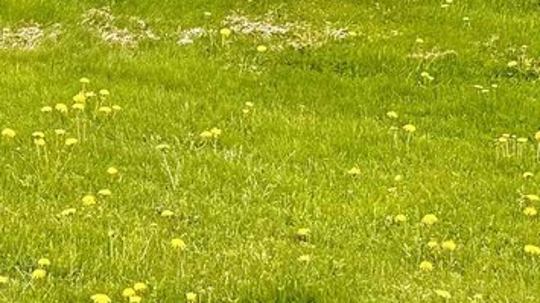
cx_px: 87
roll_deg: -0.5
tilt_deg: +1.2
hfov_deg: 18.0
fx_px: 1688
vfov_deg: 8.7
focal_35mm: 118
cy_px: -569
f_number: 1.78
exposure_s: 1/6410
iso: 80
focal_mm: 6.76
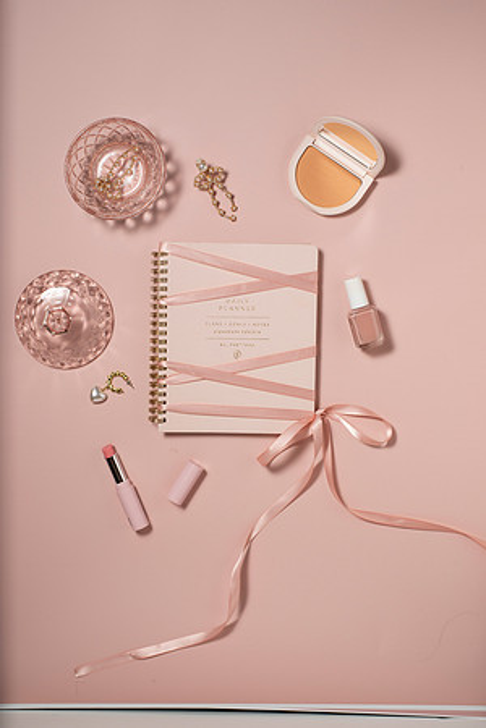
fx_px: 1012
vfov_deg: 39.6
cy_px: 364
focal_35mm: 50
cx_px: 243
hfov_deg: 27.0
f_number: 13
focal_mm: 50
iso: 200
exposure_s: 1/250
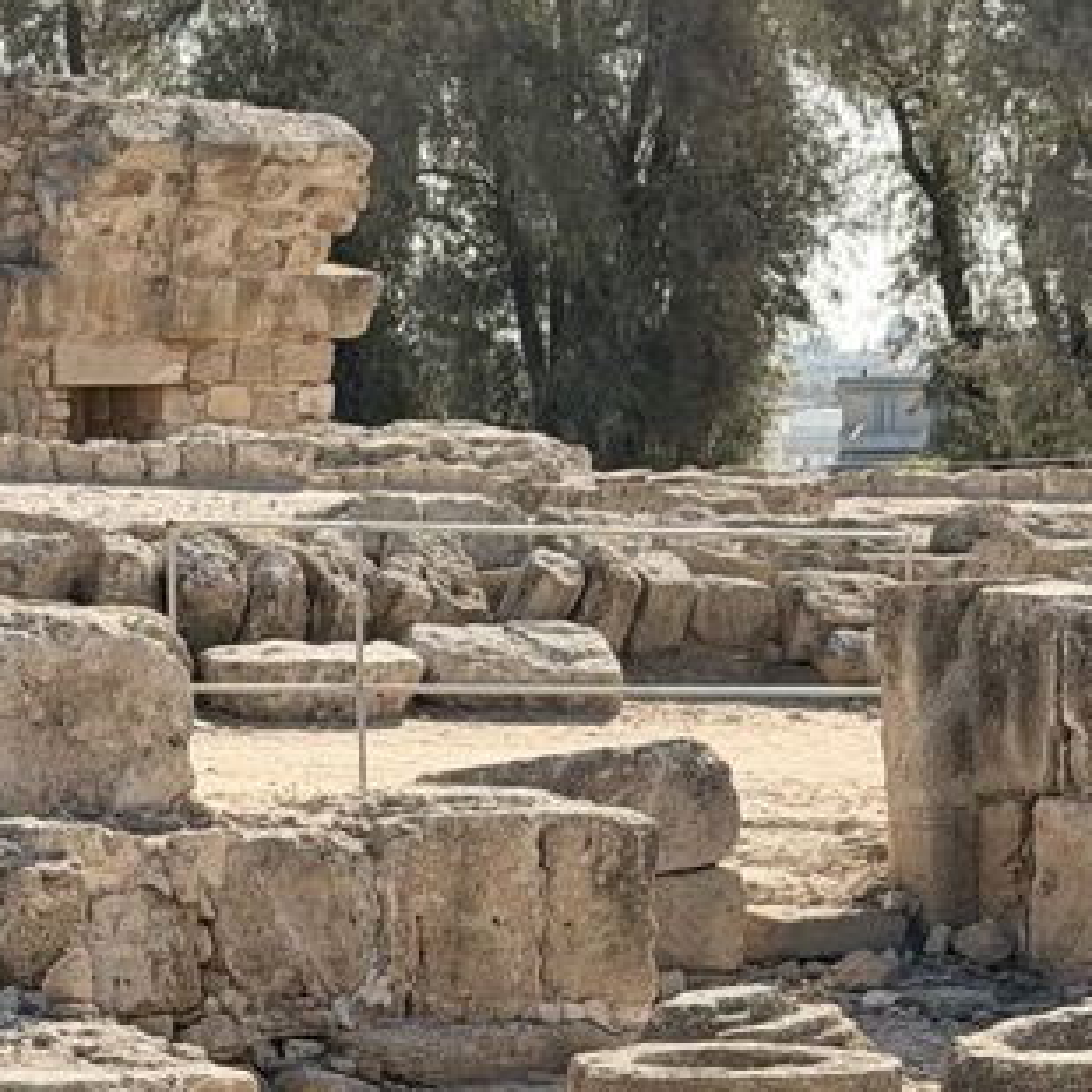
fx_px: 6246
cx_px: 247
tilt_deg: -4.9
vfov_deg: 10.0
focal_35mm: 175
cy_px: 951
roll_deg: +1.6
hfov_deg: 10.0
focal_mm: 6.76
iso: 64
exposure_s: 1/5208
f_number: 1.78
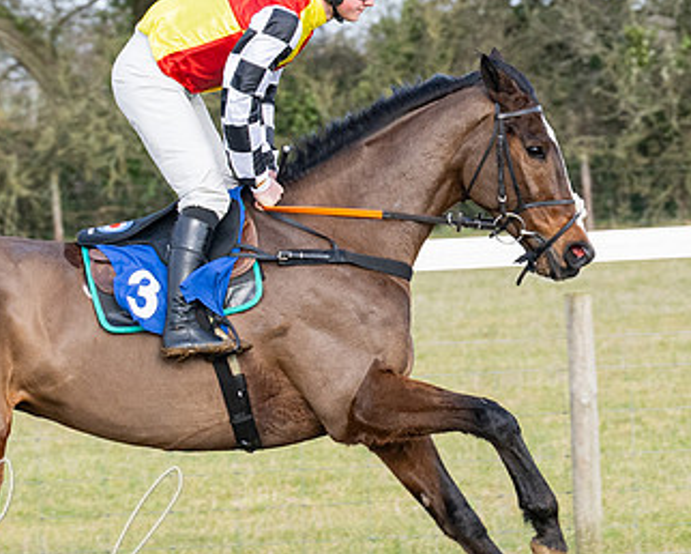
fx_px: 7960
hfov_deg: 5.0
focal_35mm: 389
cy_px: 397
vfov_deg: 4.0
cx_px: 268
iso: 400
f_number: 5
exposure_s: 1/800
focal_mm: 103
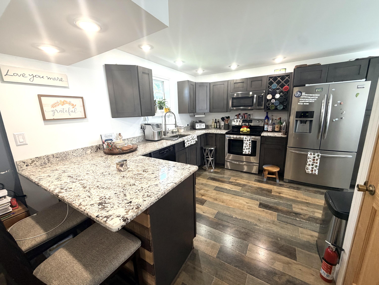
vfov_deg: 85.7
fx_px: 153
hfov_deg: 102.1
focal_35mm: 14
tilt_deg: -10.2
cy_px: 142
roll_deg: +1.8
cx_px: 190
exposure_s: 1/60
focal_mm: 2.22
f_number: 2.2
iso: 160
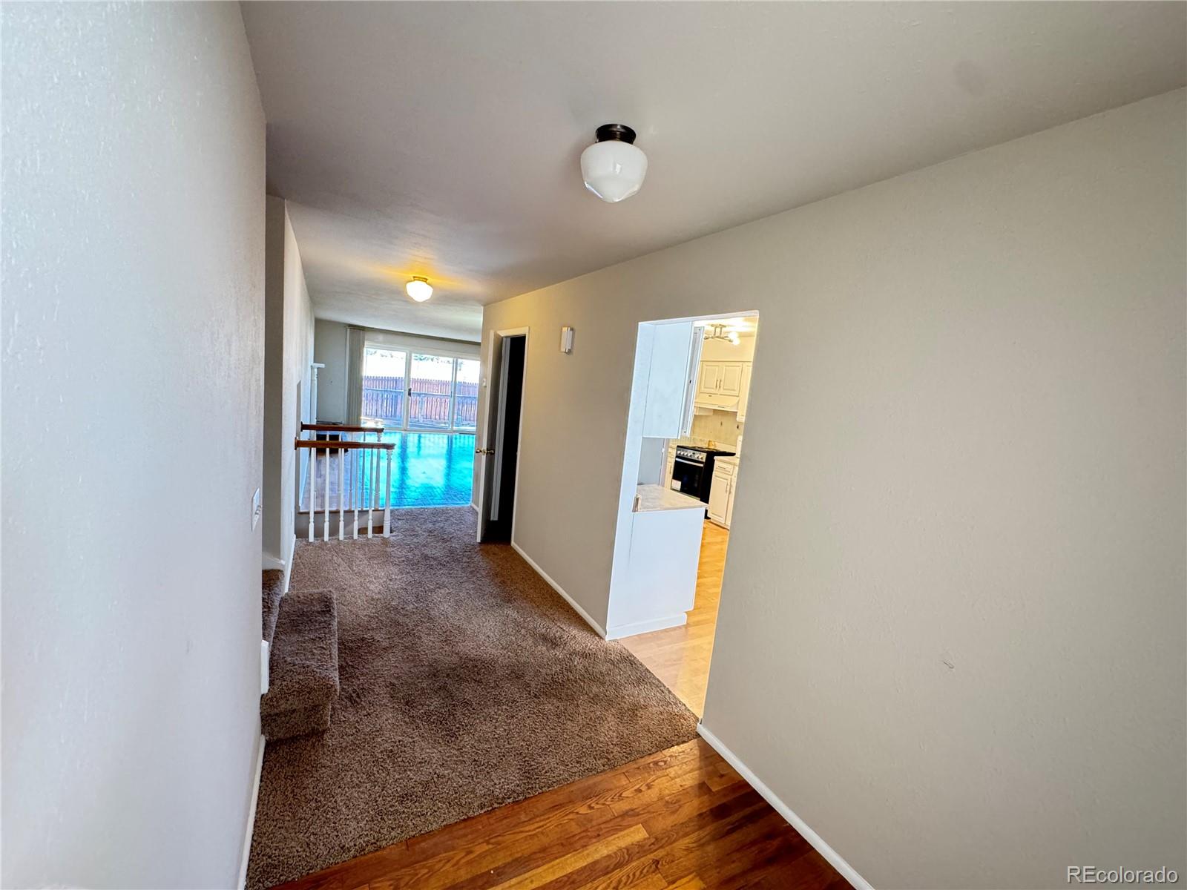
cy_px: 445
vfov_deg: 85.7
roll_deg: -5.8
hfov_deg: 102.1
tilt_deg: -7.5
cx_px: 594
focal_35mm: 14
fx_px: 480
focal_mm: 2.22
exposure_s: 1/60
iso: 500
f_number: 2.2
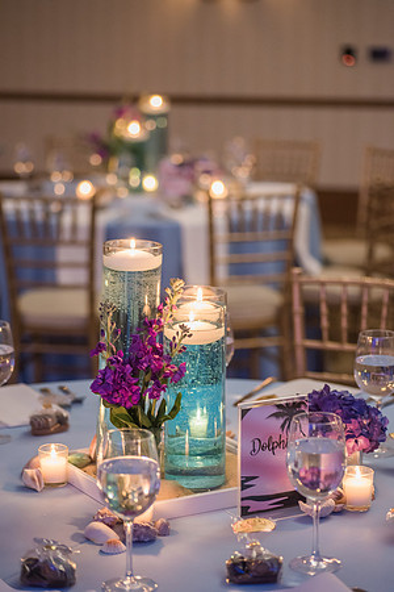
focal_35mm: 90
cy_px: 296
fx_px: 1477
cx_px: 197
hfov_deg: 15.2
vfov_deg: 22.6
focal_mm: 90
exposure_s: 1/60
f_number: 3.5
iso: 2500
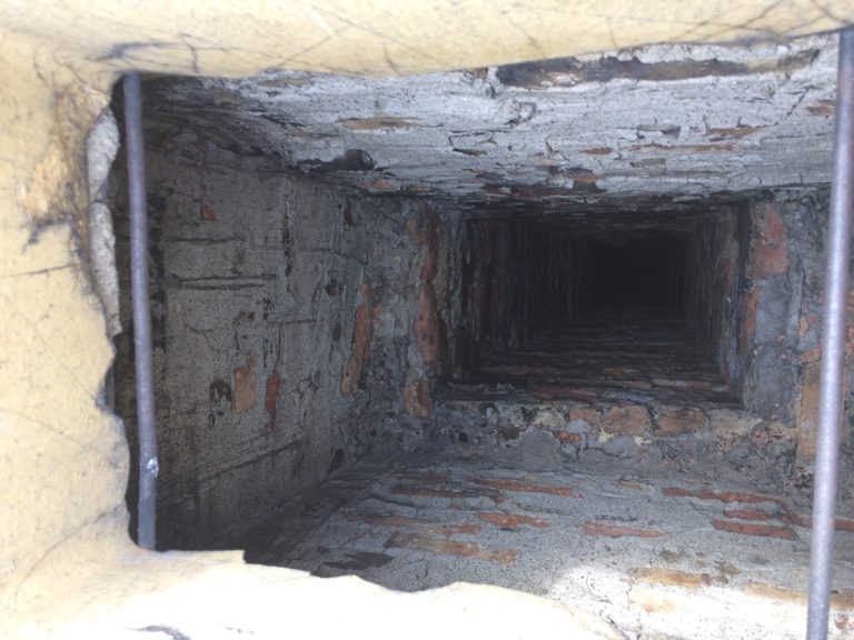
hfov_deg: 61.7
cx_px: 427
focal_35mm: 29
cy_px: 320
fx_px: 715
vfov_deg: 48.2
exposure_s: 1/60
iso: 40
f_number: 2.2
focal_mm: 4.15
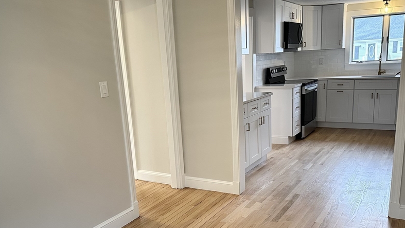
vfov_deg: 34.3
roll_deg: +3.2
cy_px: 152
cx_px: 220
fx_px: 365
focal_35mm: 34
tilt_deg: -15.1
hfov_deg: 57.9
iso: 200
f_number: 1.78
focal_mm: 6.86
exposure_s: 1/120
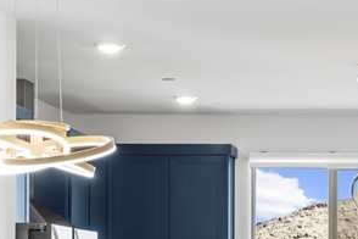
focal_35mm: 155
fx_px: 1541
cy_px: 306
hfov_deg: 12.7
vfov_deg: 8.7
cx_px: 492
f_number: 8
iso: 400
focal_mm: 28
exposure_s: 1/4
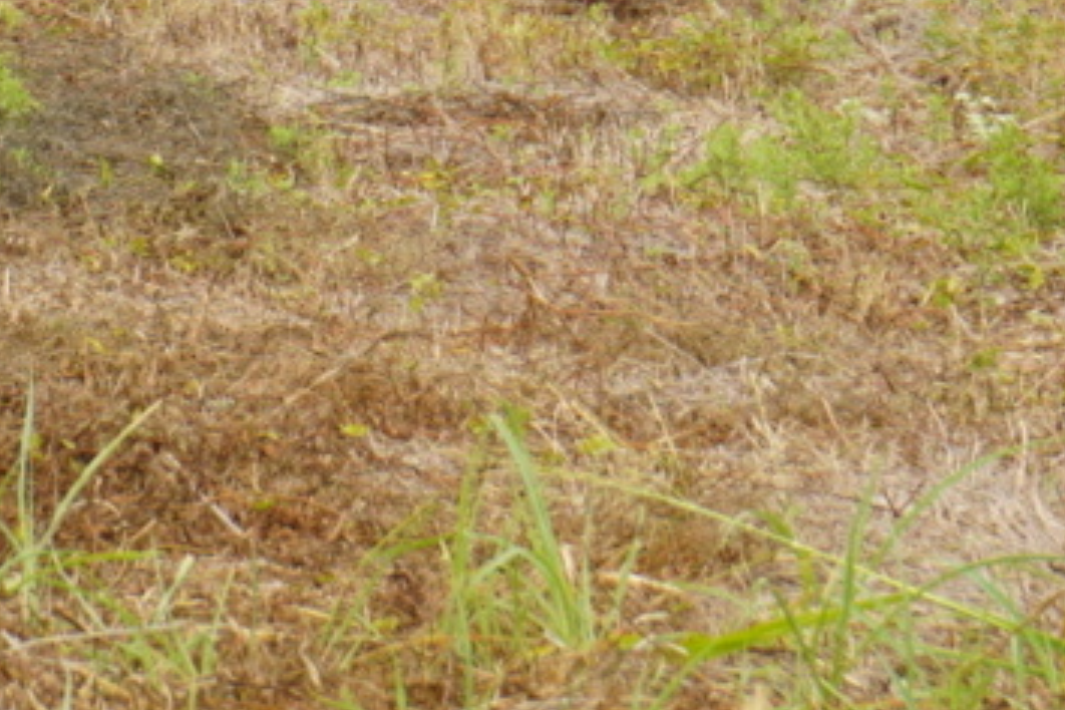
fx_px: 9466
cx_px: -217
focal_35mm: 320
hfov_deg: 6.4
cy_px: -301
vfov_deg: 4.3
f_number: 9
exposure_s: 1/125
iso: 100
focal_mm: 70
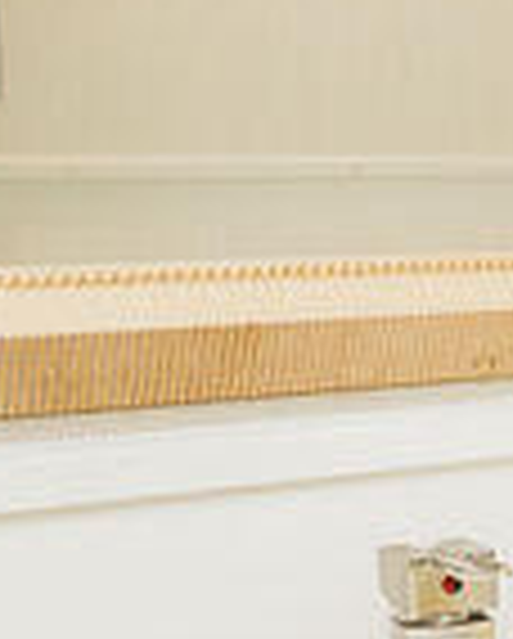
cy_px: 574
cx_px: 1593
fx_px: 2178
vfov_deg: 16.5
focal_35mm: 115
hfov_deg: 9.8
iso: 500
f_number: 5.6
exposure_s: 1/160
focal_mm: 17
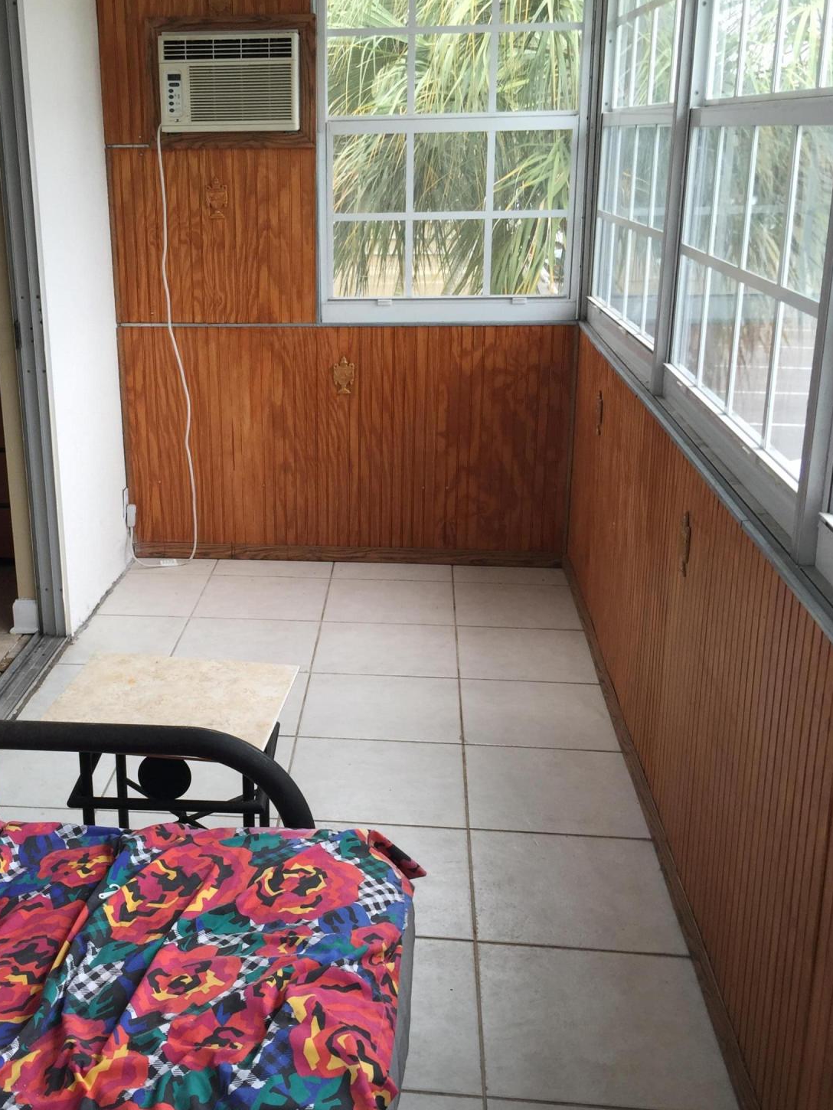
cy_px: 589
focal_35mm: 40
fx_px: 1283
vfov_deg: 46.8
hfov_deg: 35.6
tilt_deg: -18.4
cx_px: 271
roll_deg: +2.0
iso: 32
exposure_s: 1/120
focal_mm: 4.15
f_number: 2.2
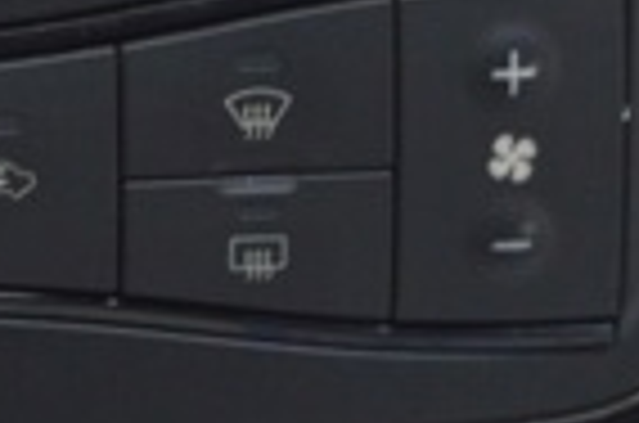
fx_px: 4552
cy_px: 268
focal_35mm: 257
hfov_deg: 7.9
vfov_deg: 5.3
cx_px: -279
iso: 400
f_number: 5.6
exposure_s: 1/25
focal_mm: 38
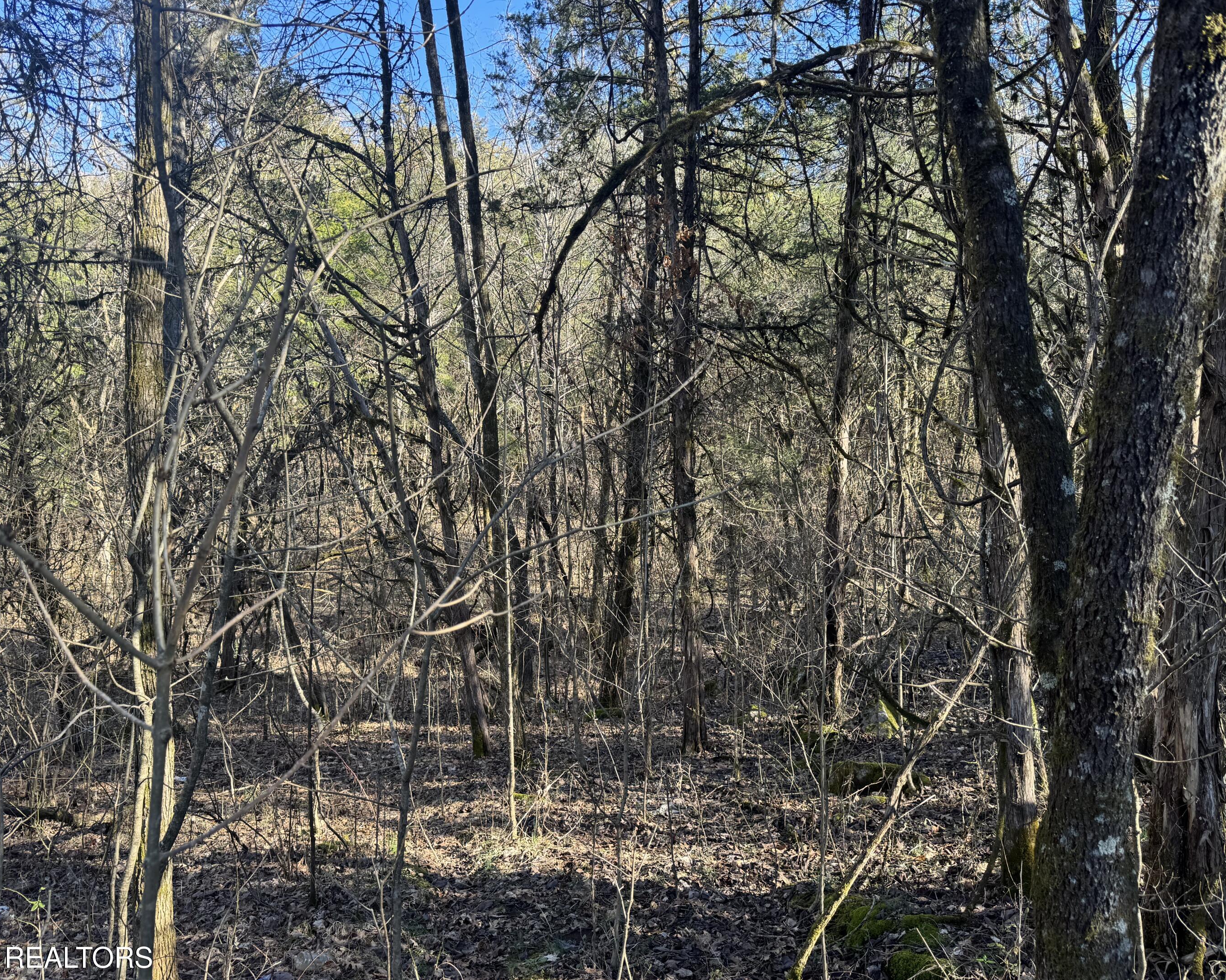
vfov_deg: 54.9
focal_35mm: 26
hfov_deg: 66.0
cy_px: 495
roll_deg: +0.0
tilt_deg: -2.1
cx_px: 617
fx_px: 943
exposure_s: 1/230
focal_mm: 6.76
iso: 64
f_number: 1.78
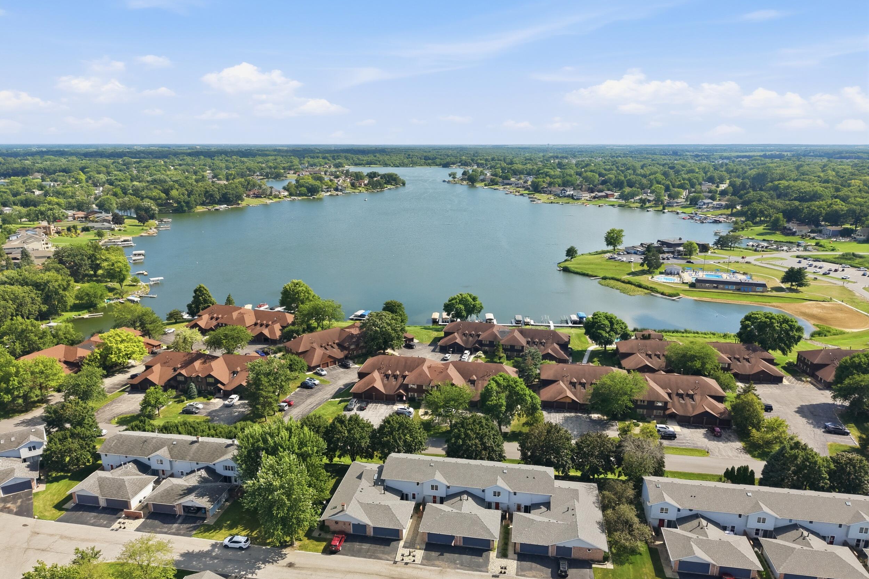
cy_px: 308
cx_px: 435
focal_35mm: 25
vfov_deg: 51.3
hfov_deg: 71.5
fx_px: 603
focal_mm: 8.7
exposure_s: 1/8000
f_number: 1.8
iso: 400
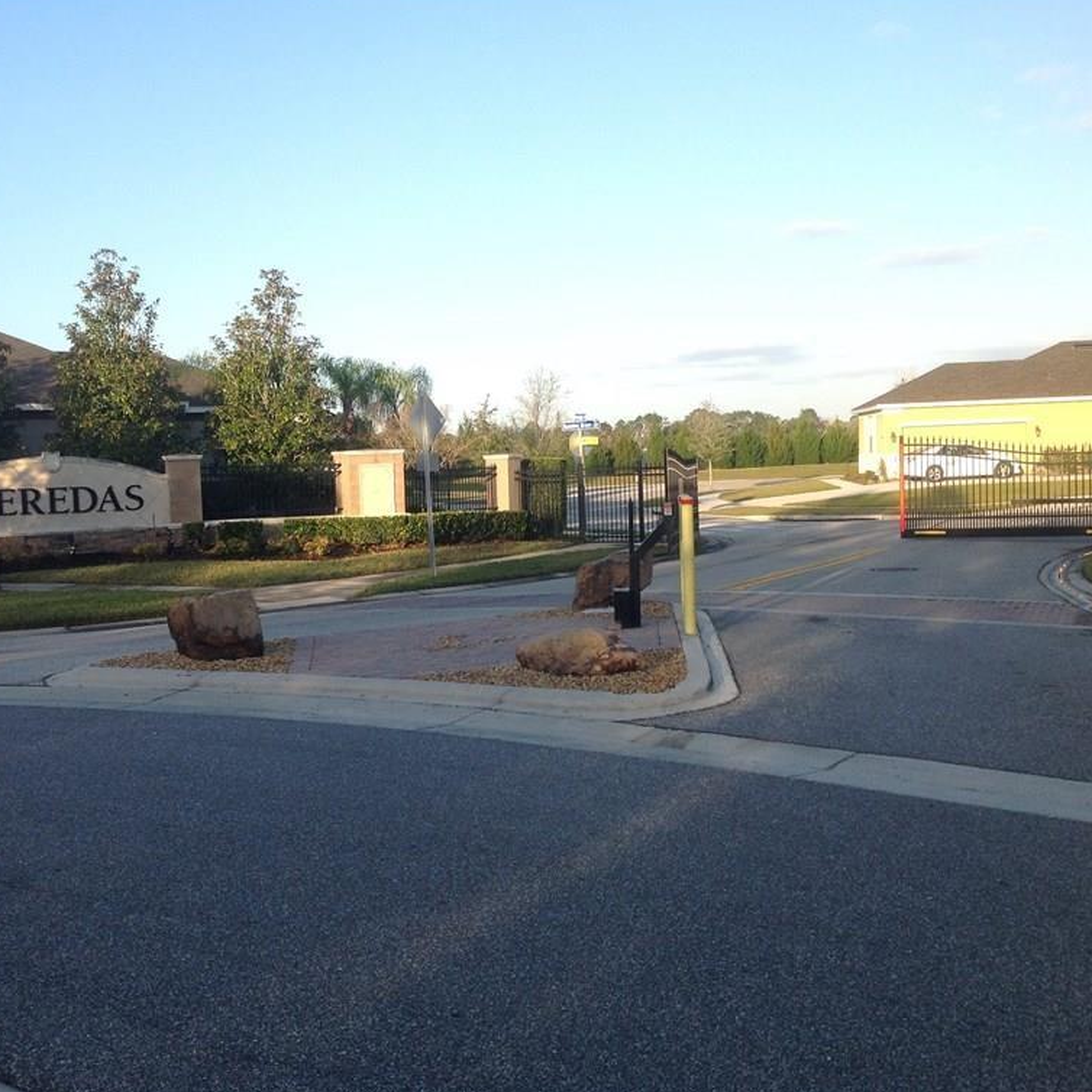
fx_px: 1499
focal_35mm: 42
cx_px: 517
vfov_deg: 40.0
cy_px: 542
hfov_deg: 40.0
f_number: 2.4
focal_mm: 4.28
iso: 50
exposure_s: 1/737
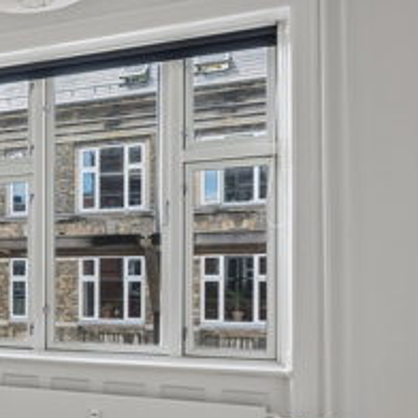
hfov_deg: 26.6
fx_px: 710
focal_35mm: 52
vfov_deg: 32.5
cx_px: -154
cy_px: 278
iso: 125
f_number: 8
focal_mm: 15
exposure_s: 1/20
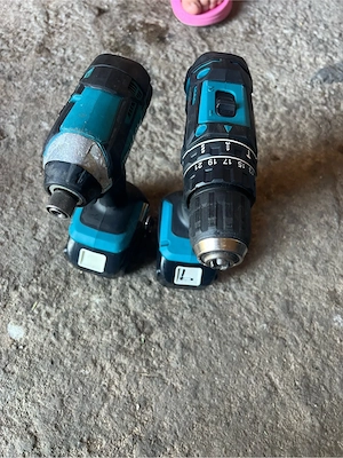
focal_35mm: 26
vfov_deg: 67.3
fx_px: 344
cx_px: 172
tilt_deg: -66.8
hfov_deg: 53.1
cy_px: 229
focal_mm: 5.7
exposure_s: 1/60
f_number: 1.5
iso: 250
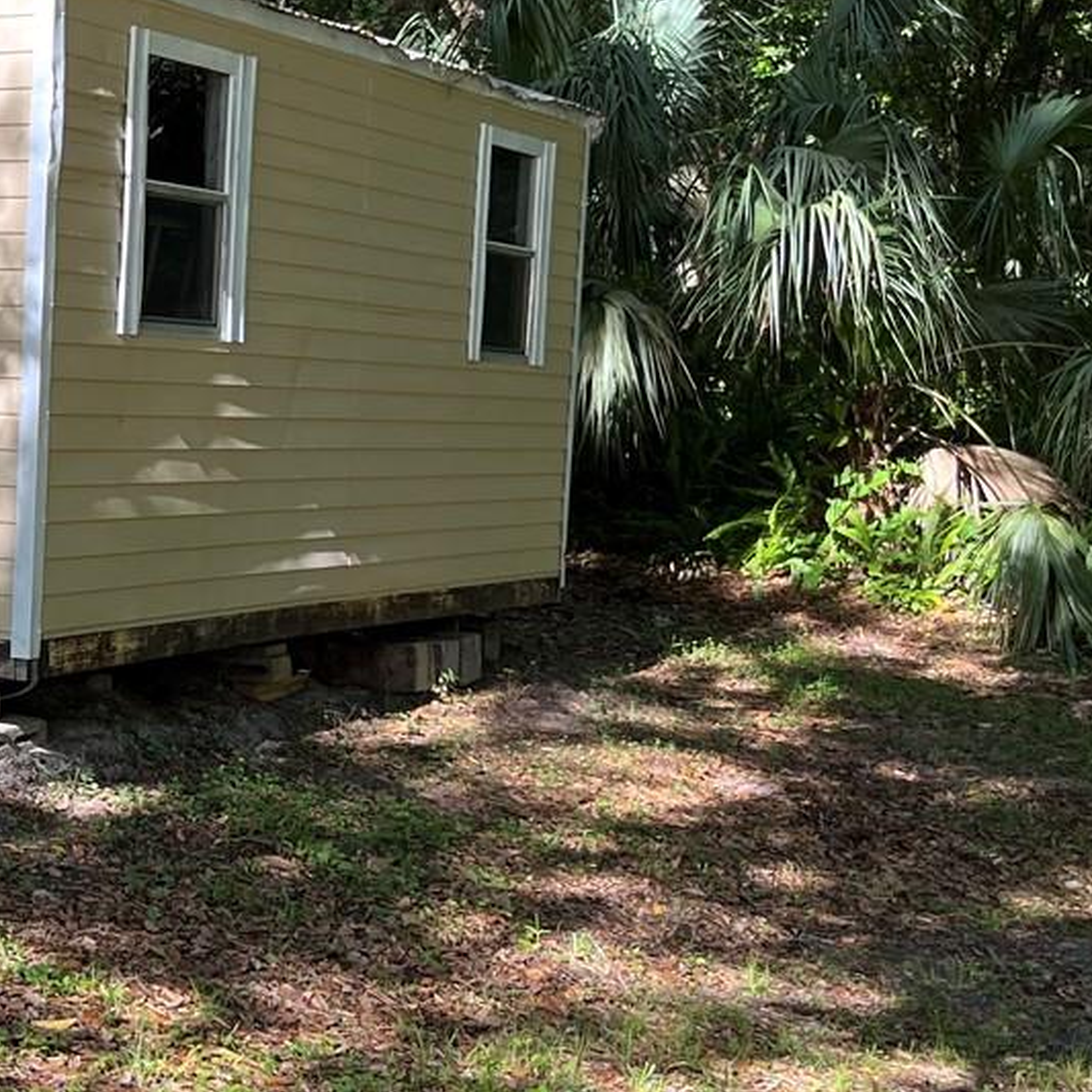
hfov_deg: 23.1
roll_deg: -1.6
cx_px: -180
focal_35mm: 69
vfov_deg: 24.9
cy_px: 389
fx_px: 2463
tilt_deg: -0.9
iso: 50
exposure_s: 1/333
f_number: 1.6
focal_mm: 5.1
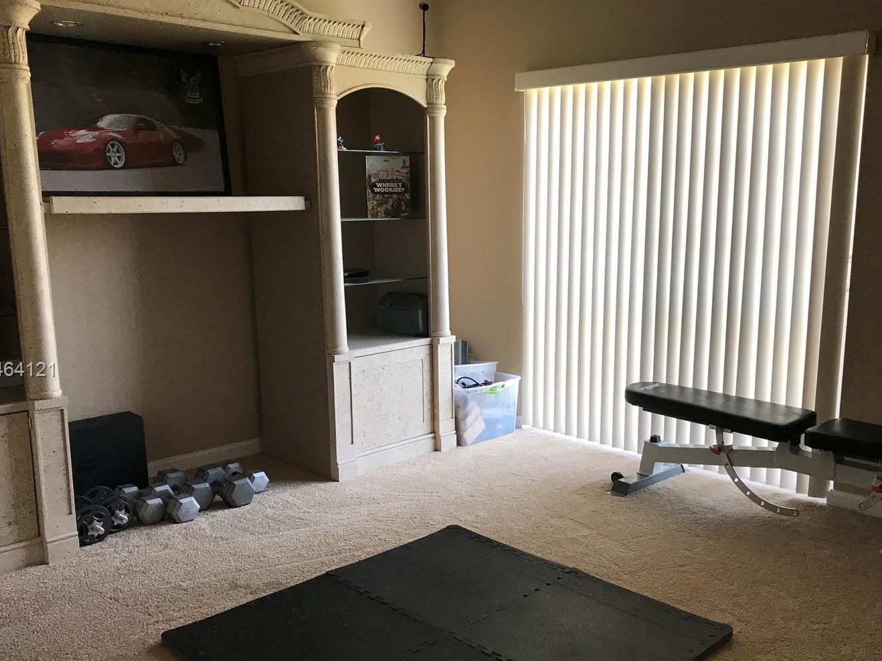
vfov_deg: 41.7
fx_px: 866
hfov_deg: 53.8
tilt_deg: -12.1
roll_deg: -0.7
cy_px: 371
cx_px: 491
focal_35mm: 34
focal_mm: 3.99
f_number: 1.8
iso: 25
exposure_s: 1/30
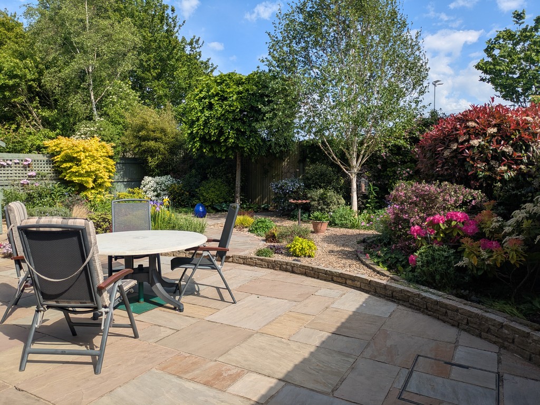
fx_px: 390
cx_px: 270
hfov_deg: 69.4
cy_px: 202
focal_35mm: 25
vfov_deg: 54.9
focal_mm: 5.43
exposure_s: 1/1616
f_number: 1.89
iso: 49
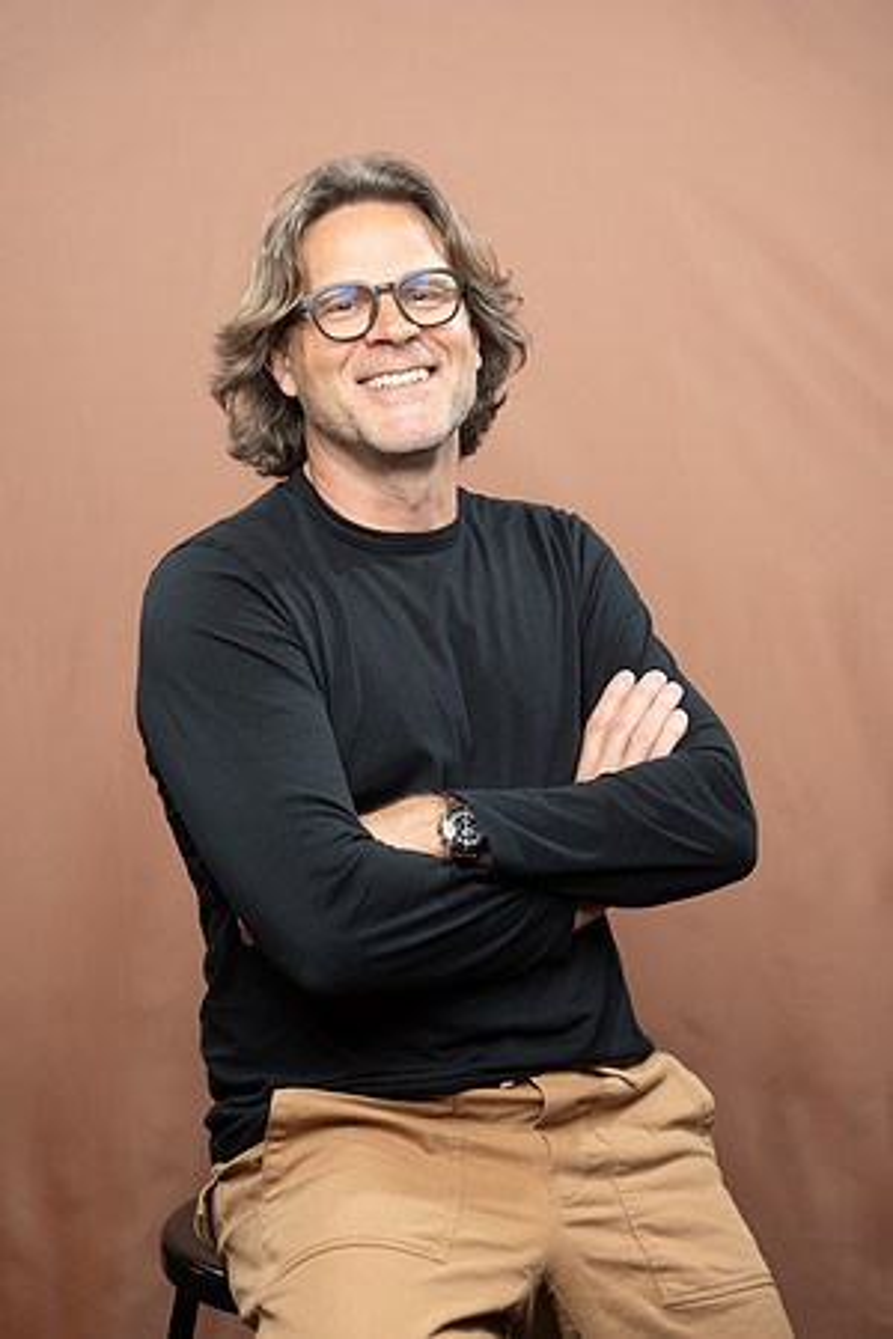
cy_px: 670
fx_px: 2716
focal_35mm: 73
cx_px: 446
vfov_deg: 27.7
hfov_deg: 18.7
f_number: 4
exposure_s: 1/160
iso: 320
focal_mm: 73
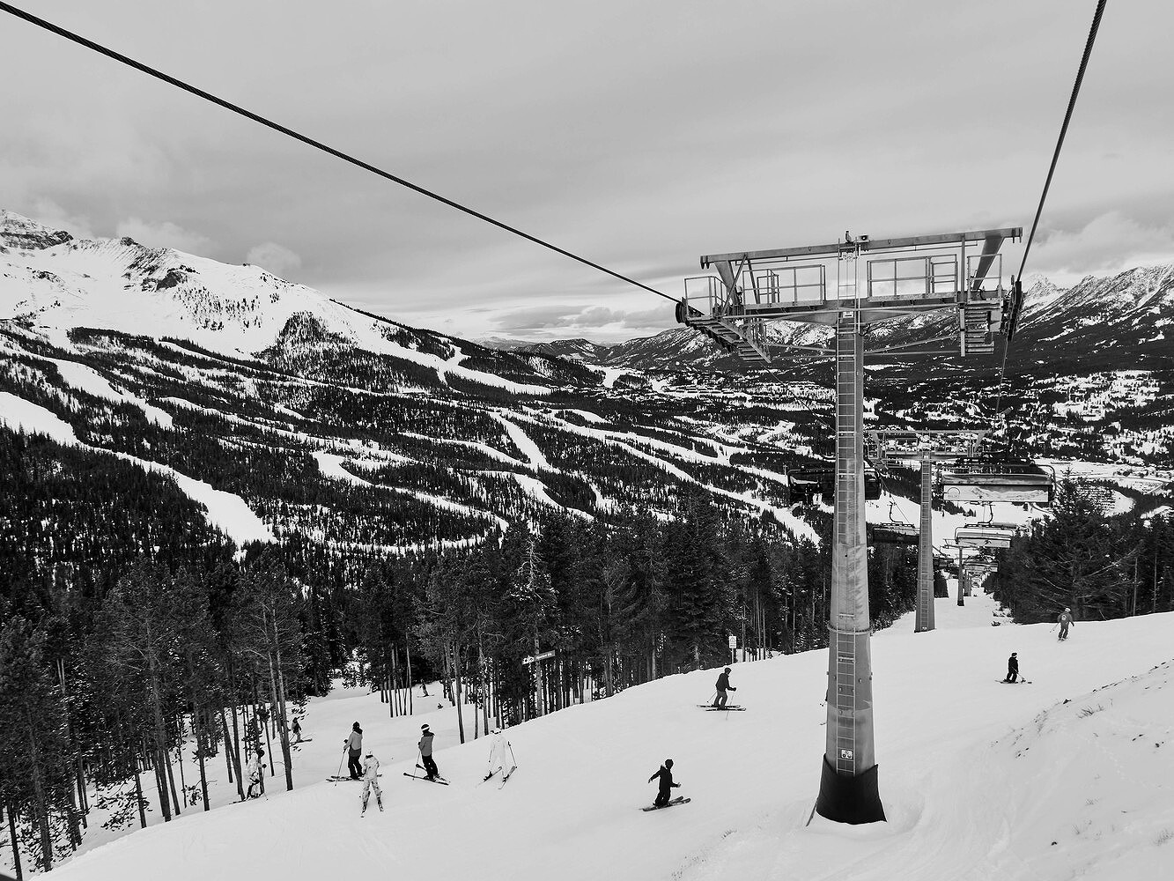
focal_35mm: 24
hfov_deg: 71.6
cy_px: 440
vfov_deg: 56.8
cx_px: 587
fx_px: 814
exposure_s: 1/250
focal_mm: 10.9
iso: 400
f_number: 8
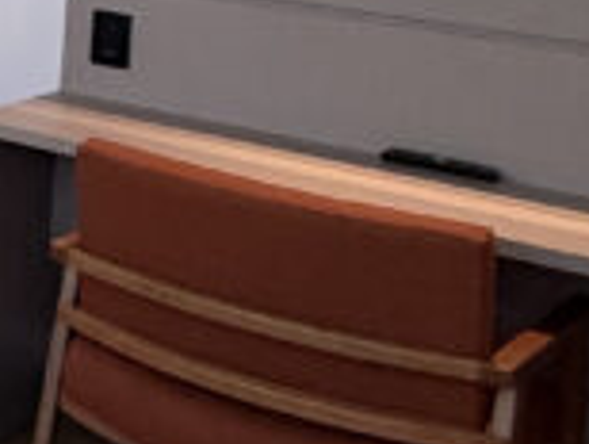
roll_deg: -1.8
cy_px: -180
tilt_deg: -3.8
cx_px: -799
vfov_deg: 15.0
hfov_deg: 14.5
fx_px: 1585
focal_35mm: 93
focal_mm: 2.22
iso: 160
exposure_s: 1/60
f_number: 2.2
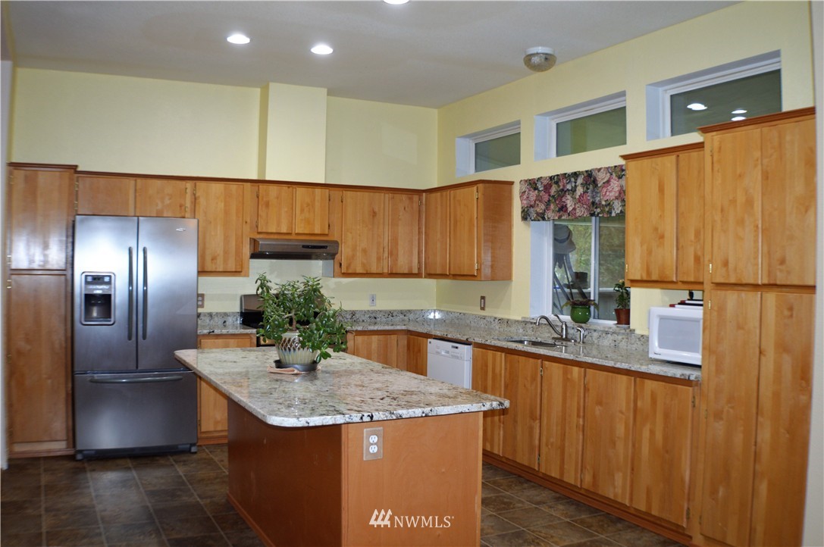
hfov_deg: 46.4
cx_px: 412
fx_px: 960
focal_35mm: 42
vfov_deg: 31.8
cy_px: 274
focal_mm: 28
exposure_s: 1/30
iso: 320
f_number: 4.2
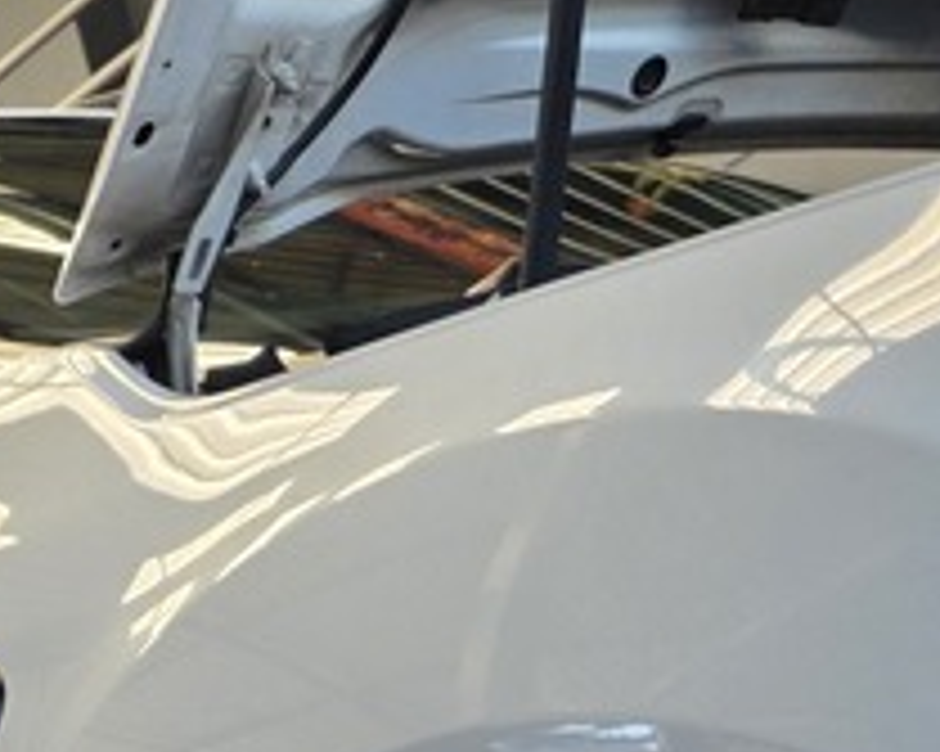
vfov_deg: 12.6
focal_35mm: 110
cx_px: 657
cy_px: 1423
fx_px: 3059
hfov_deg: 17.4
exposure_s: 1/180
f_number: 1.7
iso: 40
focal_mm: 6.25
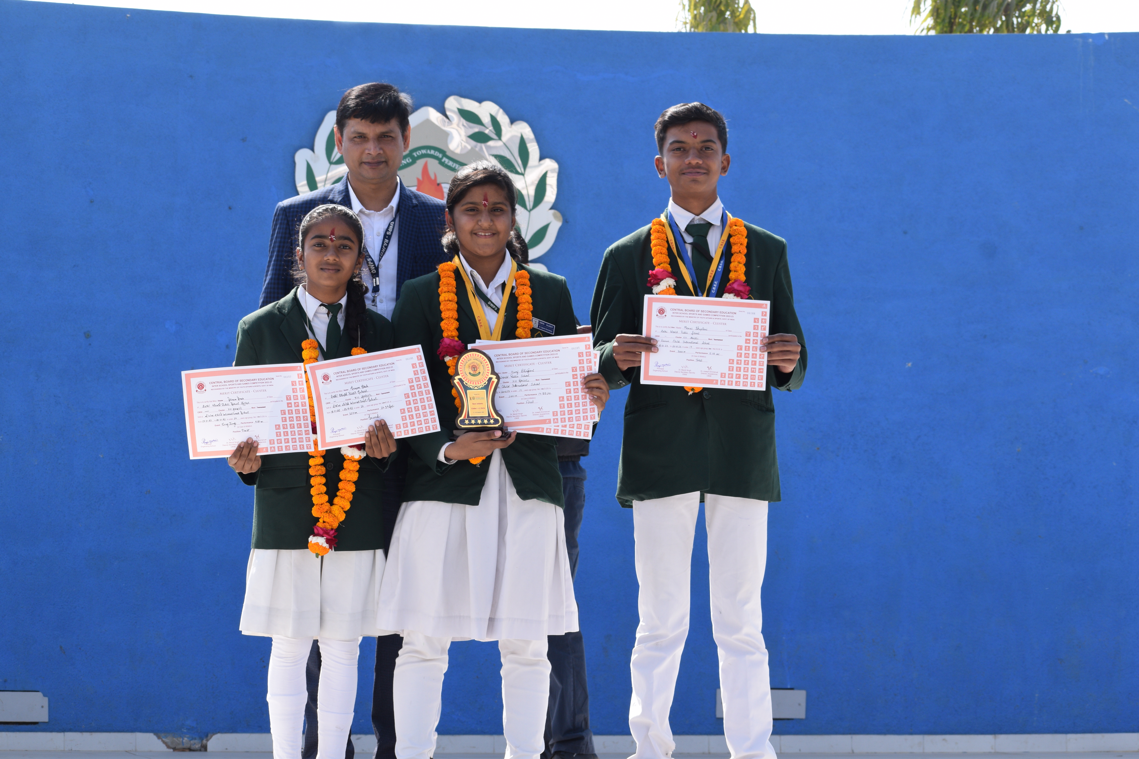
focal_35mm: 105
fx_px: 3322
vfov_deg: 13.0
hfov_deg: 19.5
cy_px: 380
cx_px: 570
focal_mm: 70
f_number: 8
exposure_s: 1/250
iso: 200
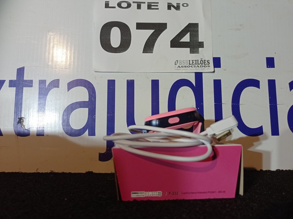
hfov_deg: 63.5
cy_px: 110
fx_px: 237
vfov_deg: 49.7
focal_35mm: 28
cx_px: 146
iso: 111
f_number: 1.79
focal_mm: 4.7
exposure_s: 1/120
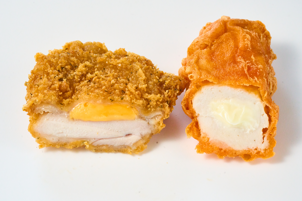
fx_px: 1401
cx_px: 151
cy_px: 100
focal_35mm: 167
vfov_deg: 8.2
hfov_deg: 12.3
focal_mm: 167
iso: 1600
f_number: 13
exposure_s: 1/125
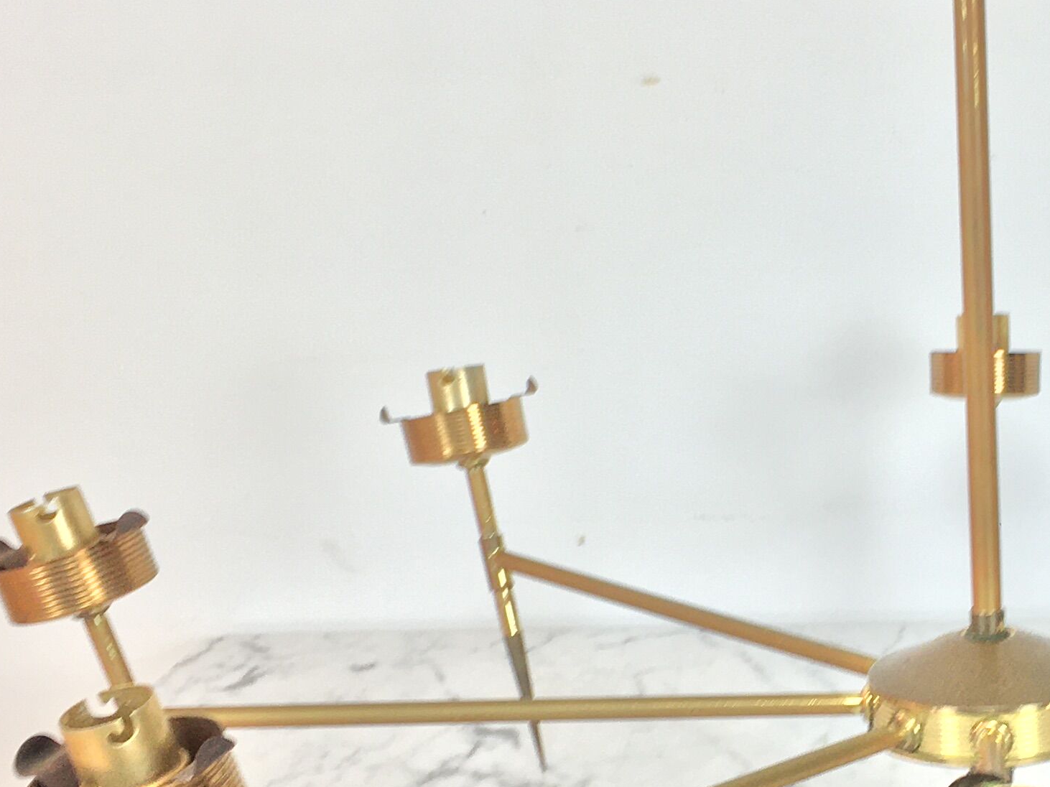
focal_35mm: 80
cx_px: 980
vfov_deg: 18.3
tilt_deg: -15.2
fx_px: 2426
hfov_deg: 23.6
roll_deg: +2.2
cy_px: 577
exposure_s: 1/33
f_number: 2.2
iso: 25
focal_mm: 4.15
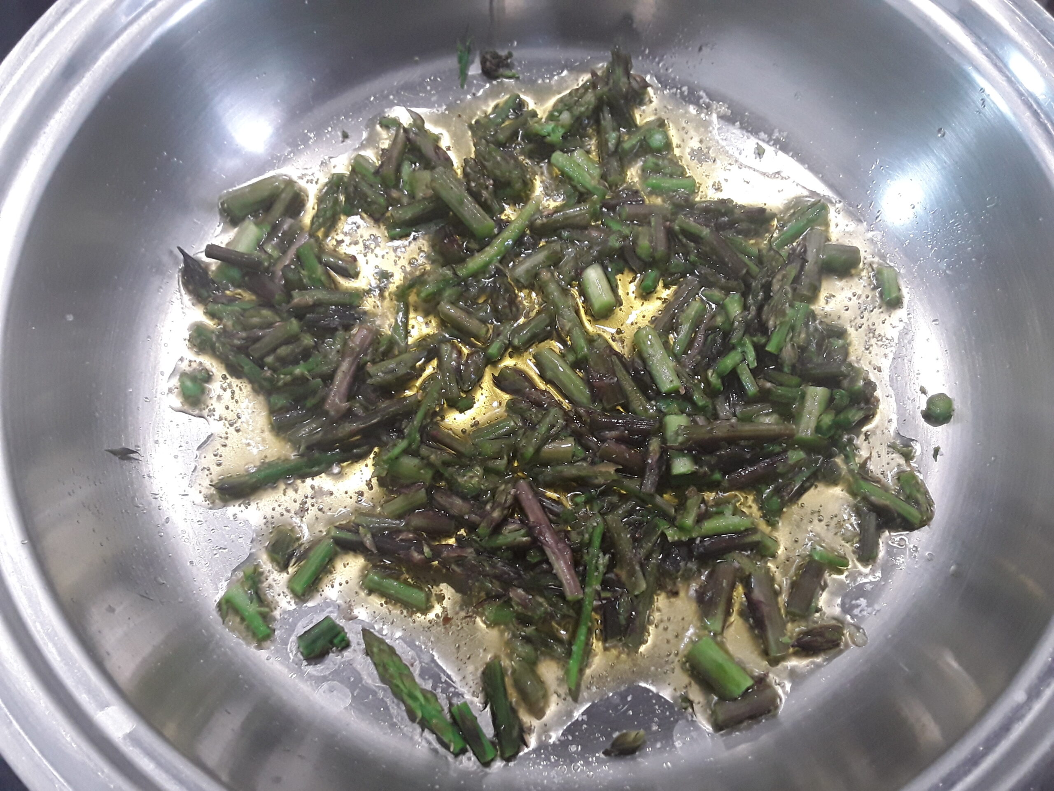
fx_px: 822
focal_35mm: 27
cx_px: 527
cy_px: 396
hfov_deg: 65.3
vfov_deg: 51.4
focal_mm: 2.91
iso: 125
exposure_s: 1/33
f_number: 1.9
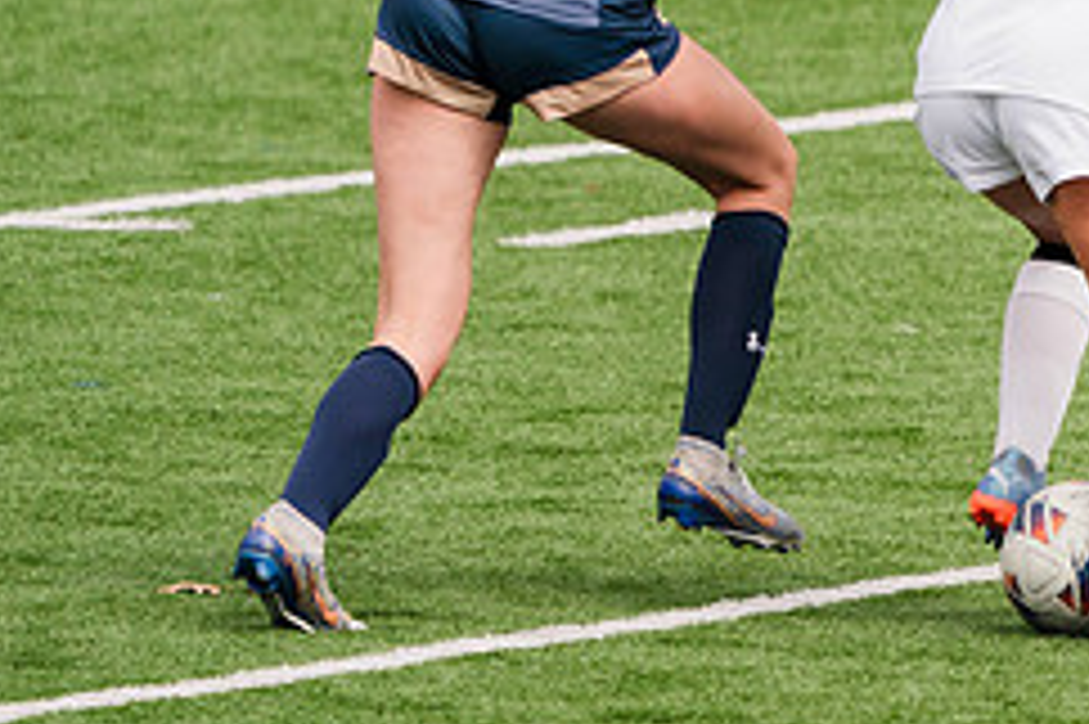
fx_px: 43499
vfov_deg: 1.0
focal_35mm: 1439
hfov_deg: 1.4
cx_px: 1080
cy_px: 70
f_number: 6.3
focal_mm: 600
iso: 400
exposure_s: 1/1600
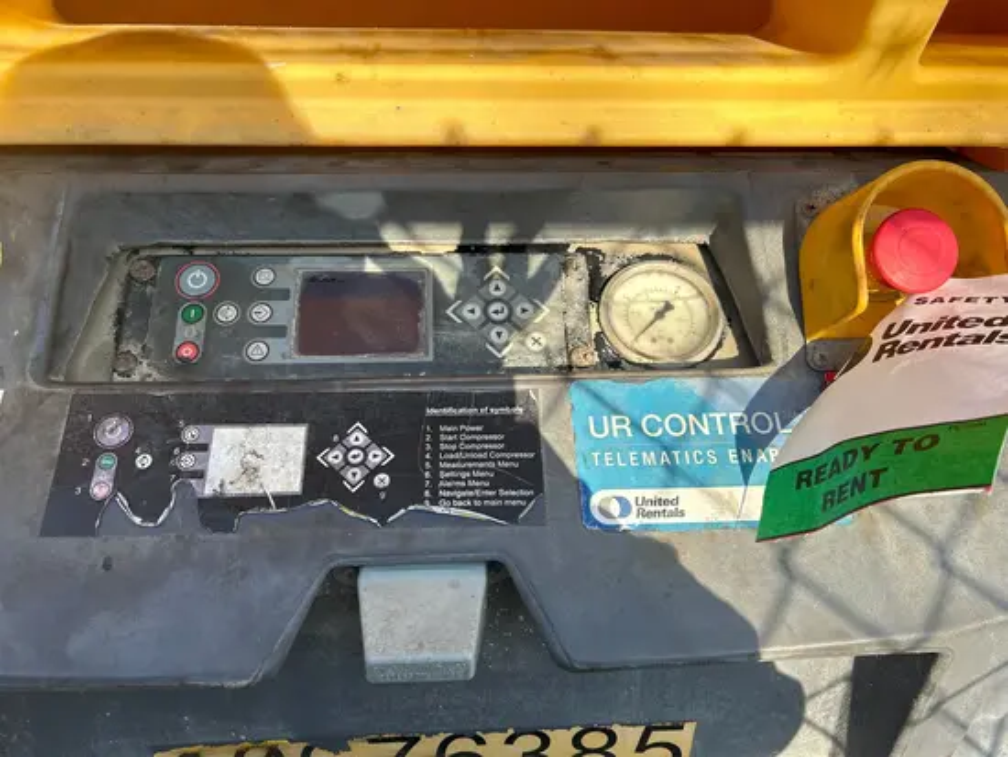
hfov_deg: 67.3
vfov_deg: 53.1
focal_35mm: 26
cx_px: 504
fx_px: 757
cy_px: 378
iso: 50
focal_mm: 5.7
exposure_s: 1/1000
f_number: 1.5
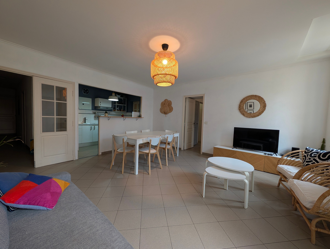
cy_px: 124
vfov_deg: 94.6
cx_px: 165
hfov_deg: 110.5
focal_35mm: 12
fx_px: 115
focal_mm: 2.02
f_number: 1.7
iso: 167
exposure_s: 1/55.6
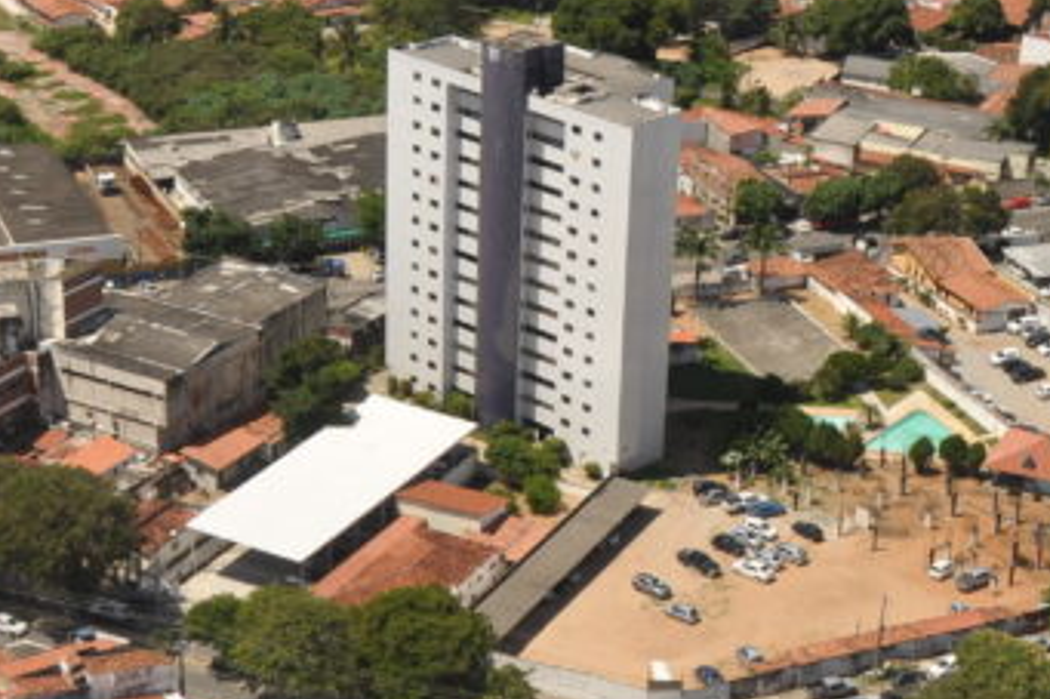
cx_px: 902
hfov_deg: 24.5
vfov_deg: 16.8
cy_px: 406
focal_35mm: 81
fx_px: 2361
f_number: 10
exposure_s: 1/500
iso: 200
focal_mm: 18
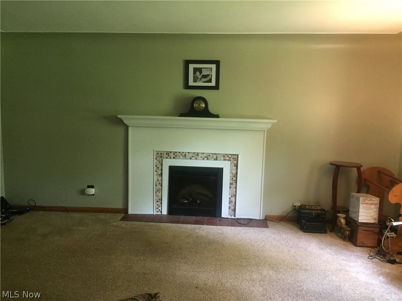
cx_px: 201
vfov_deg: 48.2
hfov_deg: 61.7
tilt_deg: -6.1
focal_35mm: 29
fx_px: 337
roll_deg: -1.9
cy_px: 150
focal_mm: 4.15
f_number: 2.2
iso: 250
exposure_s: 1/20
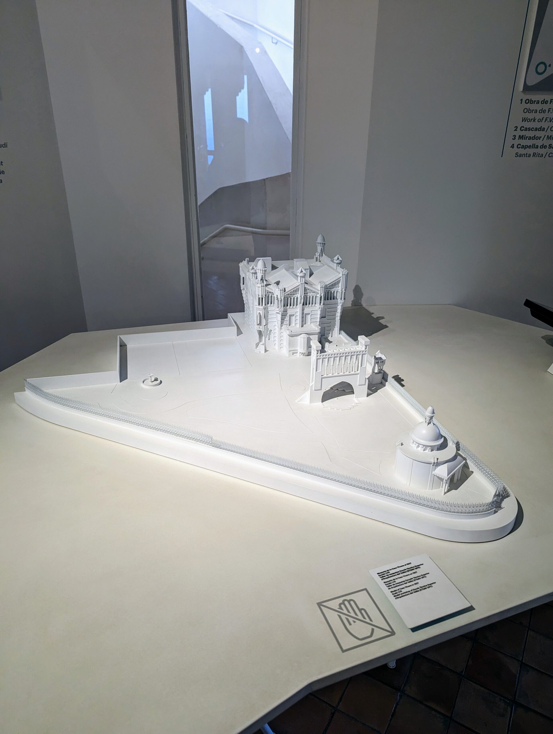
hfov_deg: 56.9
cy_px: 367
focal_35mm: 24
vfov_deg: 71.5
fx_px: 510
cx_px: 276
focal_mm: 6.81
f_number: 1.85
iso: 310
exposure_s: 1/194
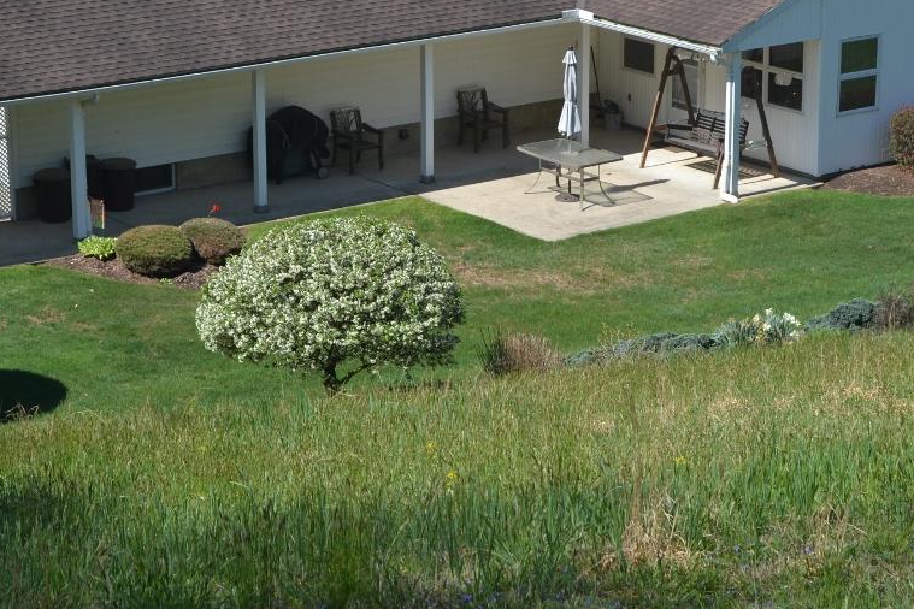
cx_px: 484
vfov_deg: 12.0
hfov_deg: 18.0
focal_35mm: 114
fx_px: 2890
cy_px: 258
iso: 100
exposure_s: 1/250
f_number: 8
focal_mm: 45
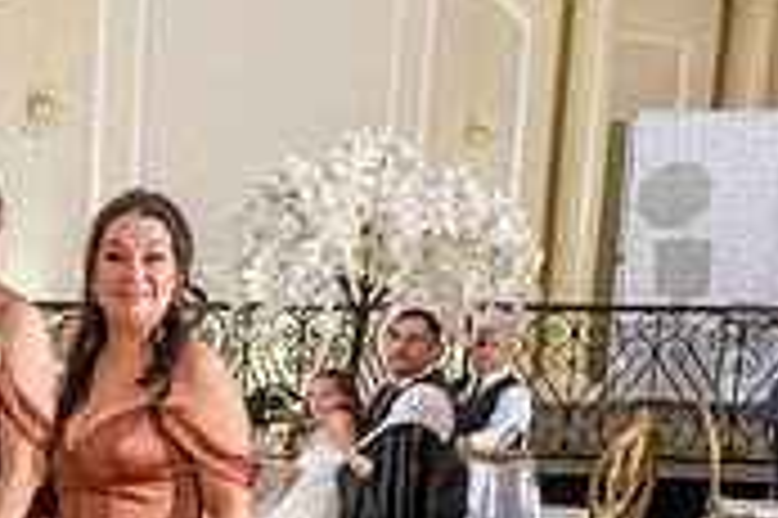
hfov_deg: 18.5
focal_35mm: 99
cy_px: 732
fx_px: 2137
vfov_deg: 13.2
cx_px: -347
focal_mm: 24
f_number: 4
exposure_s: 1/160
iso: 800
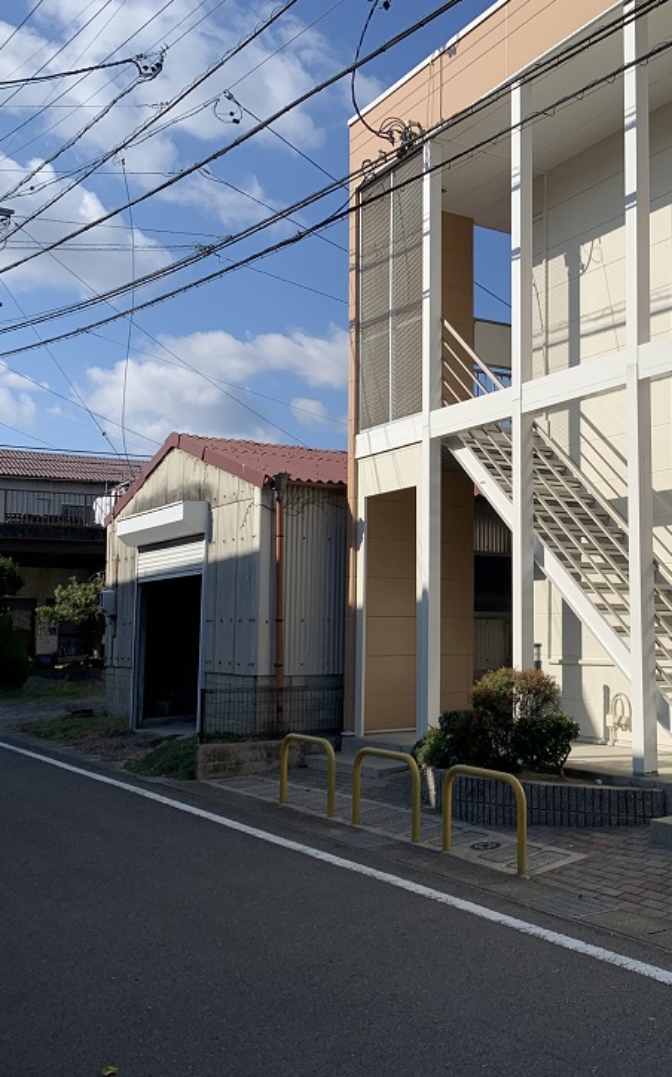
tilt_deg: +5.6
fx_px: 1144
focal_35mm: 39
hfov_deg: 31.7
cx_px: 558
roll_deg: +0.0
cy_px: 538
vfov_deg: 50.4
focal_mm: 4.25
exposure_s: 1/4098
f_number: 1.8
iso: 25
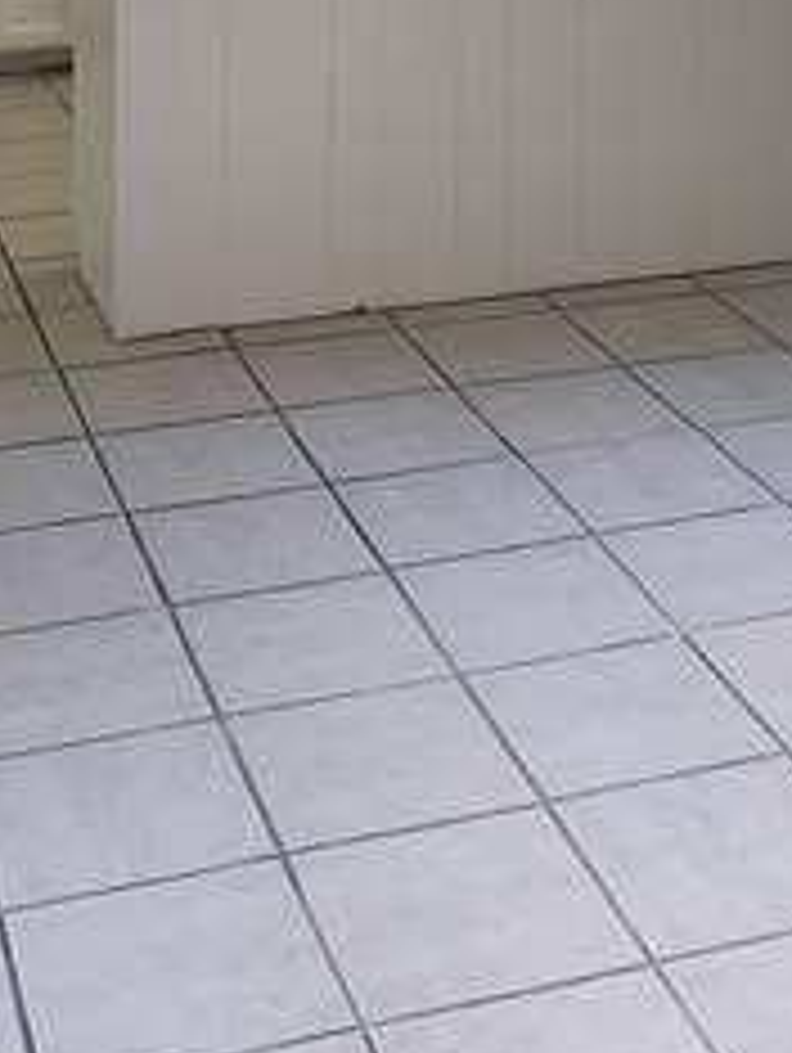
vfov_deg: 22.7
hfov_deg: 19.9
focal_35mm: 74
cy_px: -407
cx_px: 432
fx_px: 2253
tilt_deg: -0.5
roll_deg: +0.4
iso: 250
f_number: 1.8
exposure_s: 1/60
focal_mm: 4.25
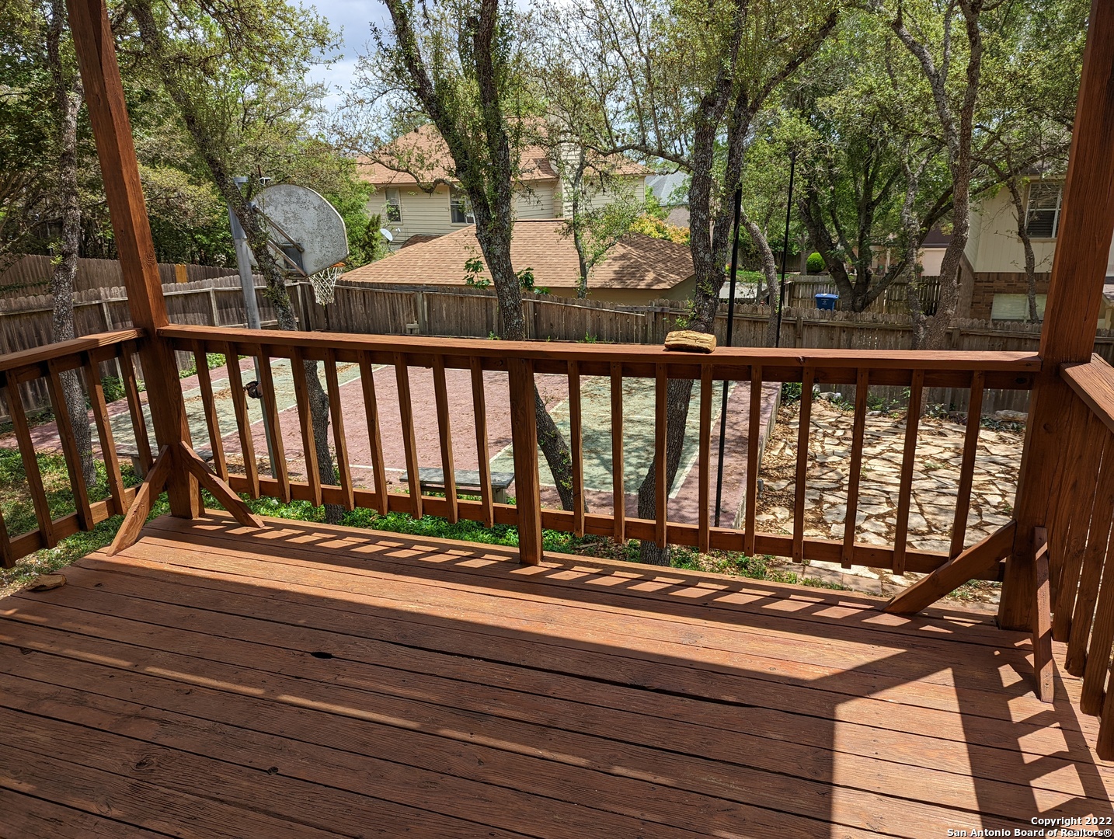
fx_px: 774
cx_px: 557
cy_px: 420
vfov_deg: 56.9
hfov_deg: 71.5
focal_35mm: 24
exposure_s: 1/1550
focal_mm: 6.81
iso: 39
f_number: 1.85
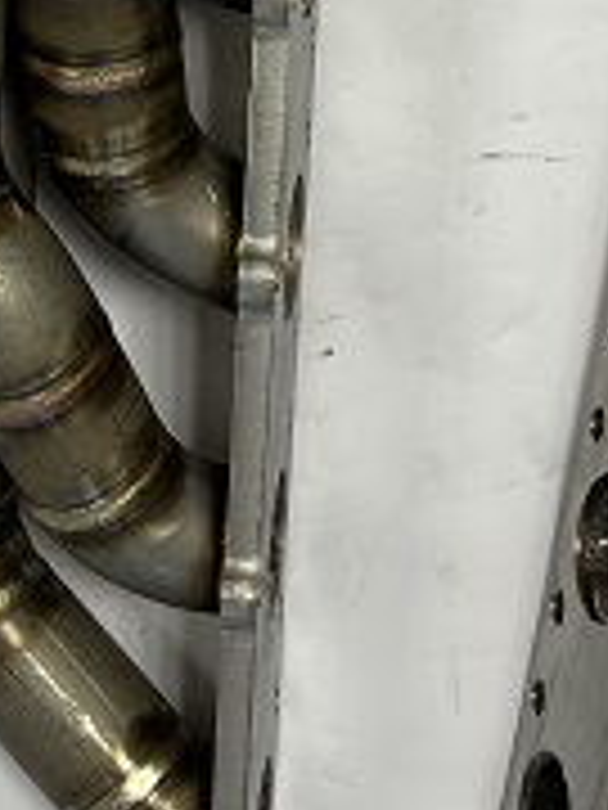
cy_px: -47
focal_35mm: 84
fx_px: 1967
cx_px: 558
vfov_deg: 22.2
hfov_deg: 17.3
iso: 50
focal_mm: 5.1
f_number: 1.6
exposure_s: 1/100
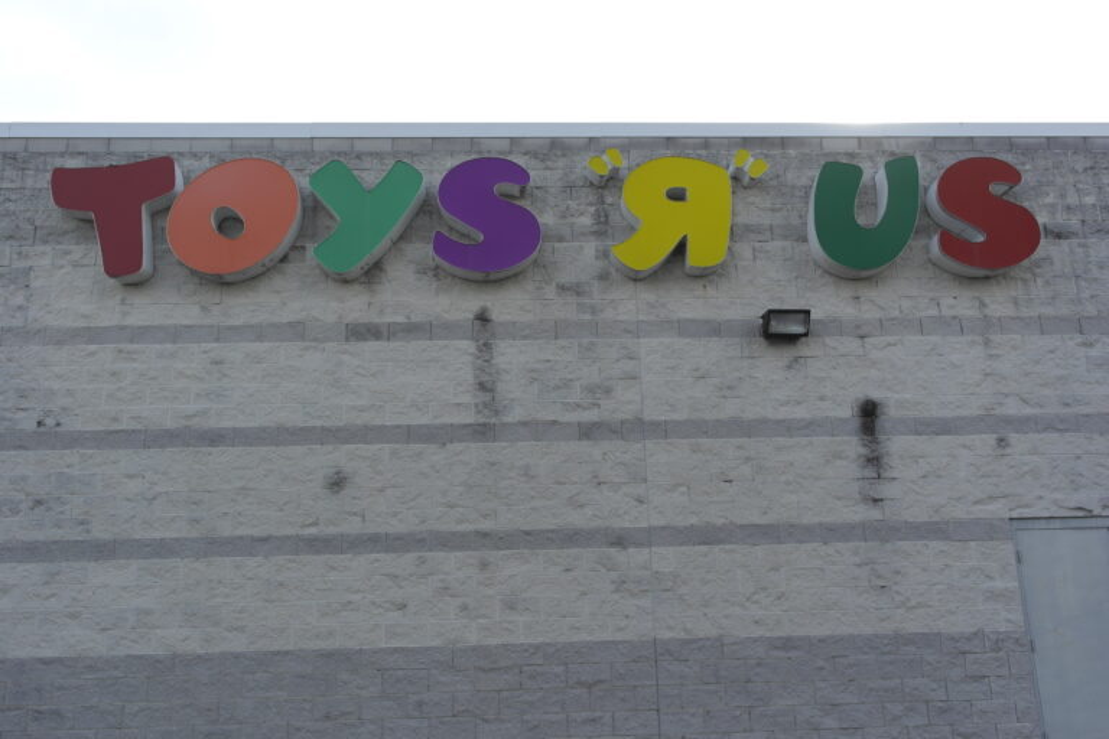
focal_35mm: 30
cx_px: 554
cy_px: 370
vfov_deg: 43.6
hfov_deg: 61.9
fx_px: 924
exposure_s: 1/200
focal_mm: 20
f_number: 5.6
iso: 100
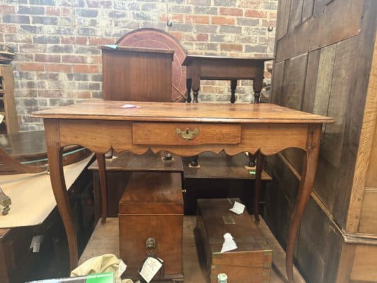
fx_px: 261
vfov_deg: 56.8
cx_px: 188
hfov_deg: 71.6
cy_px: 142
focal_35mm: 24
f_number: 1.78
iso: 640
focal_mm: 6.76
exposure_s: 1/40
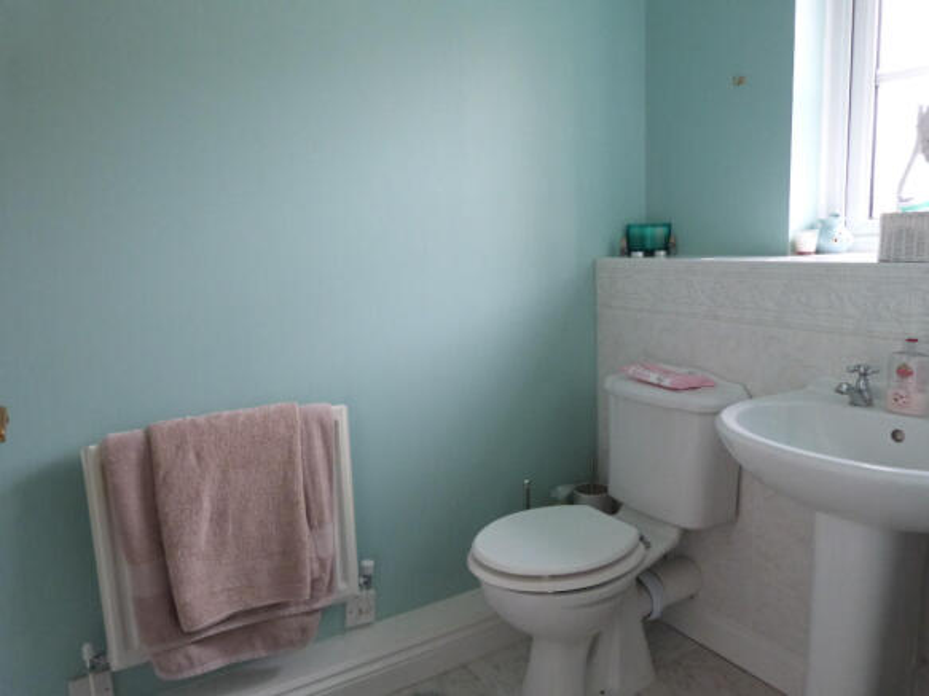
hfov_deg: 69.4
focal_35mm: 25
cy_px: 348
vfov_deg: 54.9
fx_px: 671
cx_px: 464
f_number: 2.8
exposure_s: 1/60
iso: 400
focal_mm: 4.5
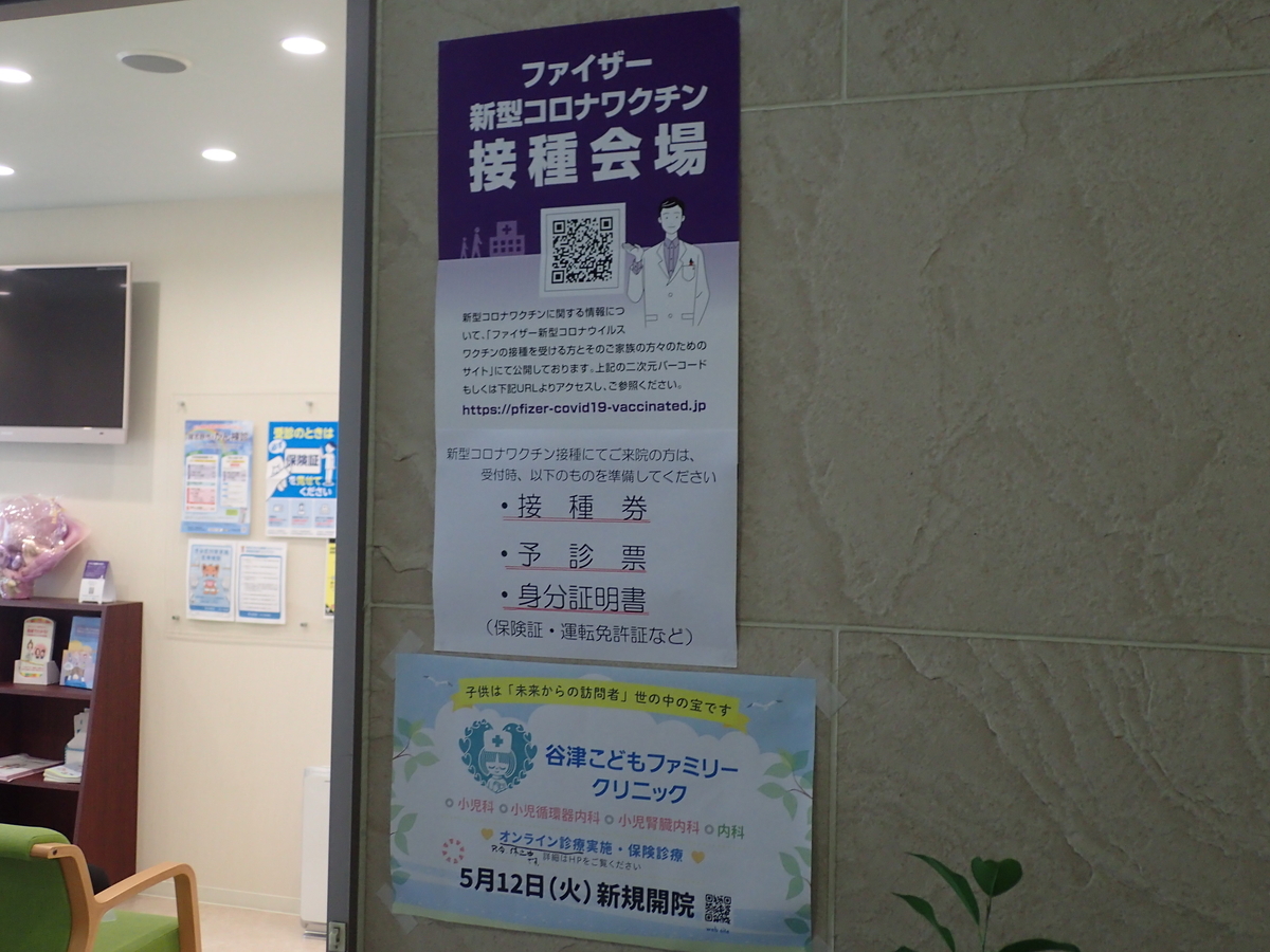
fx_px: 1394
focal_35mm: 38
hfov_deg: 49.0
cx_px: 635
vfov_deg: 37.7
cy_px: 476
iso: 250
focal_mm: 6.86
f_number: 2.7
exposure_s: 1/40
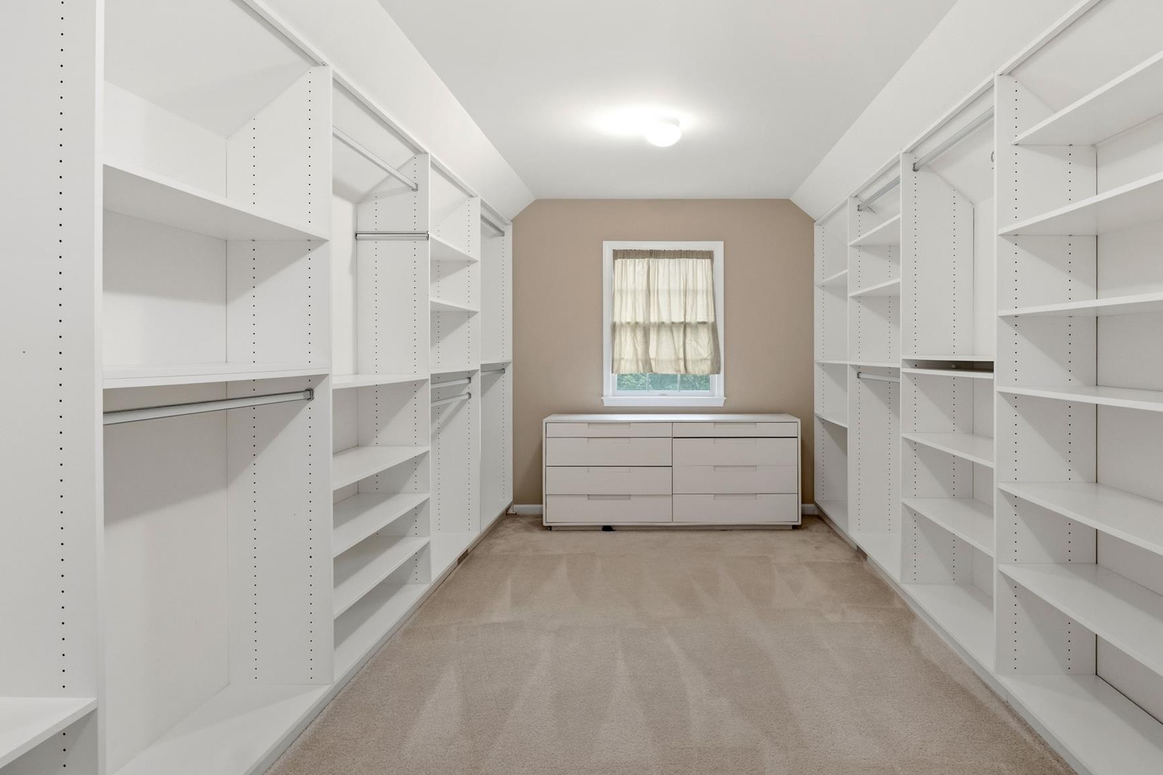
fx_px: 646
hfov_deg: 83.5
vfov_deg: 61.9
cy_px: 362
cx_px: 659
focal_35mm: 20
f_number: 8
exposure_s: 1/2
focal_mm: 11.3
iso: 1250
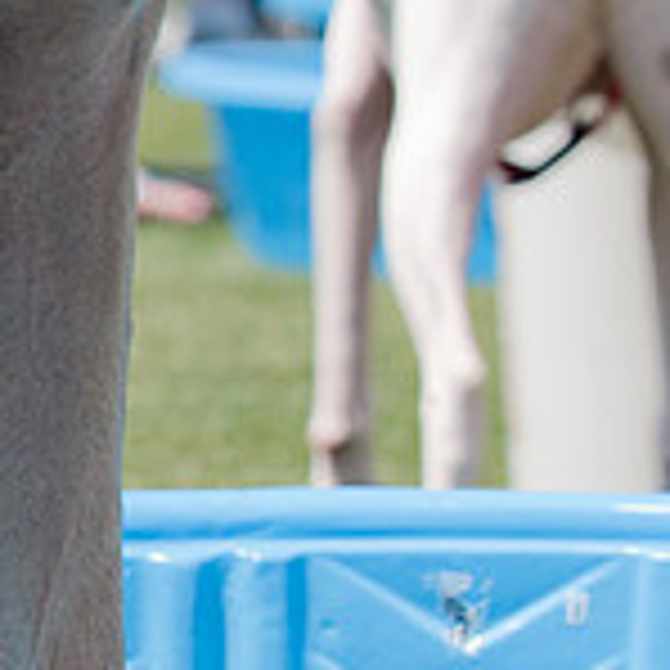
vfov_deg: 4.4
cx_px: -612
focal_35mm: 396
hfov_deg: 4.4
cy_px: 420
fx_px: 8672
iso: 200
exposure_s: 1/640
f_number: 5.6
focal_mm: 80
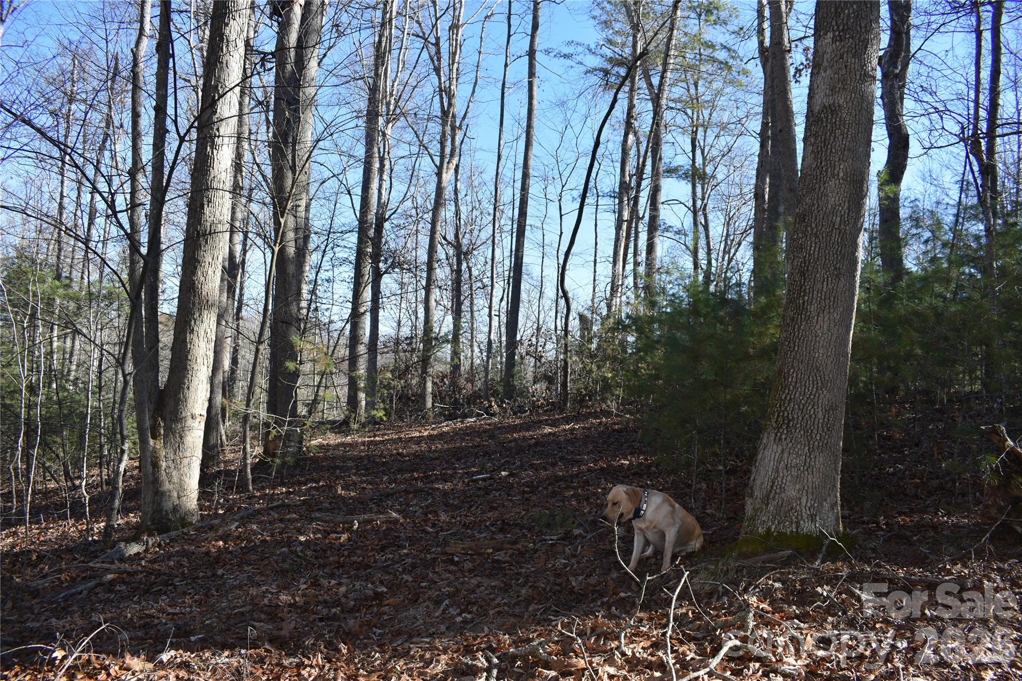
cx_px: 511
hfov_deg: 67.4
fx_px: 766
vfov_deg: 47.9
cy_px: 340
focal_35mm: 27
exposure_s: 1/160
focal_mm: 18
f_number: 6.3
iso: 100
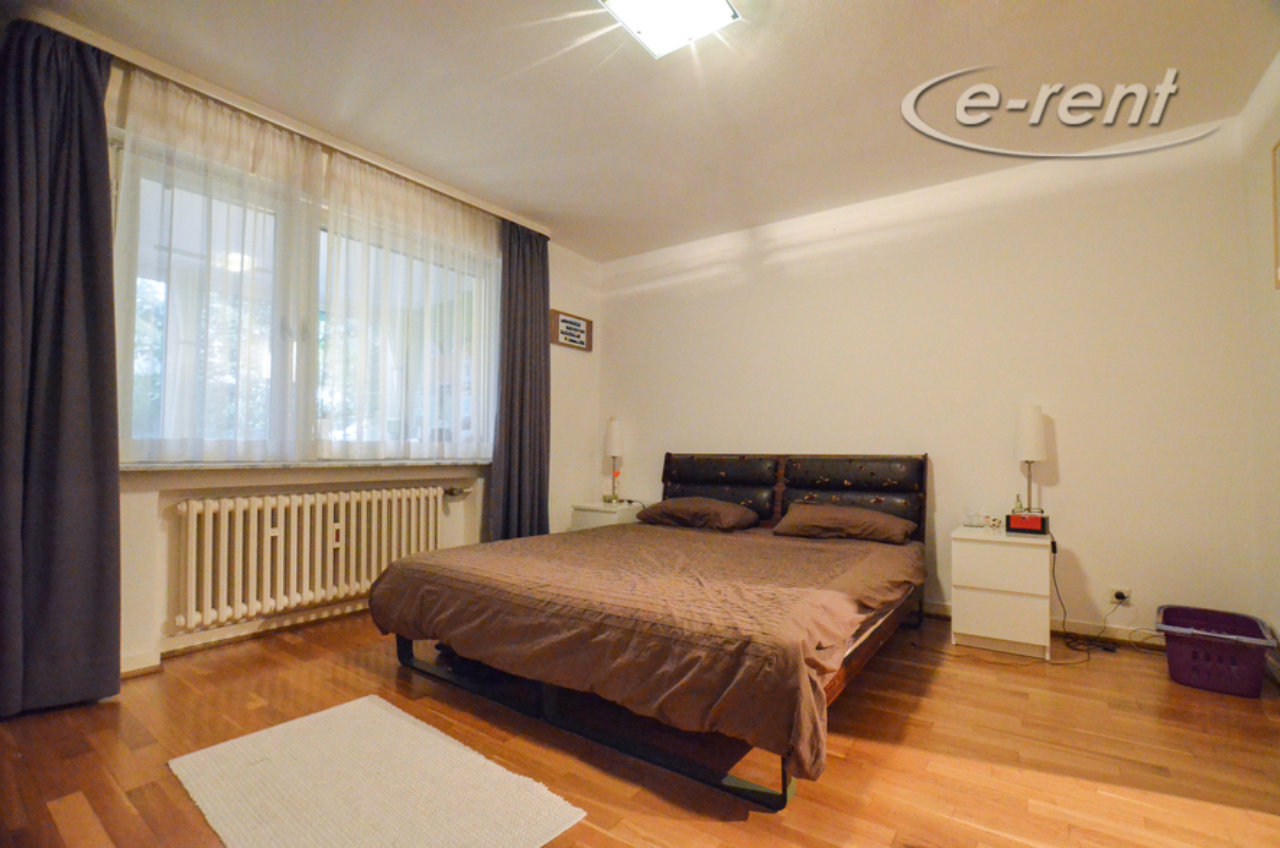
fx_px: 532
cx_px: 640
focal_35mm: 15
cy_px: 424
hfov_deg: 100.5
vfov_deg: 77.1
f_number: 3.5
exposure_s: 1/15
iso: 6400
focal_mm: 10
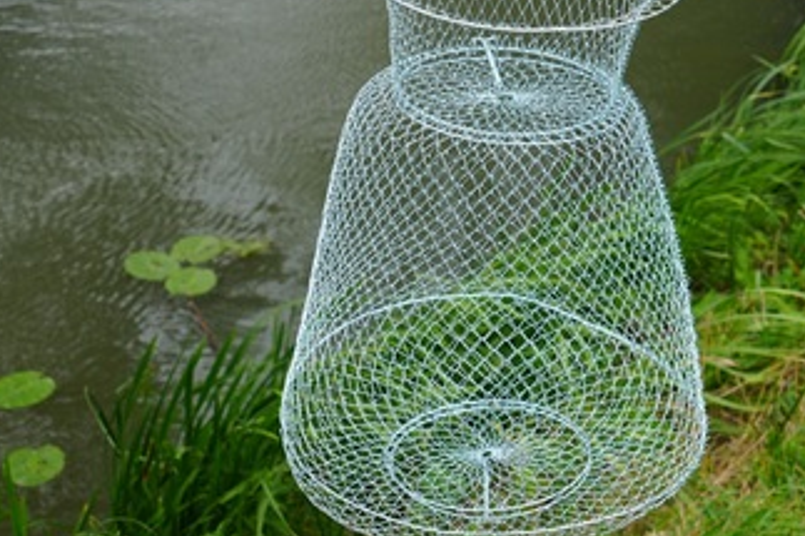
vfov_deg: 16.8
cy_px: 222
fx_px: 1809
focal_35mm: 81
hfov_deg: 24.9
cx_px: 551
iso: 100
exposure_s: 1/80
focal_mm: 29
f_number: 5.6
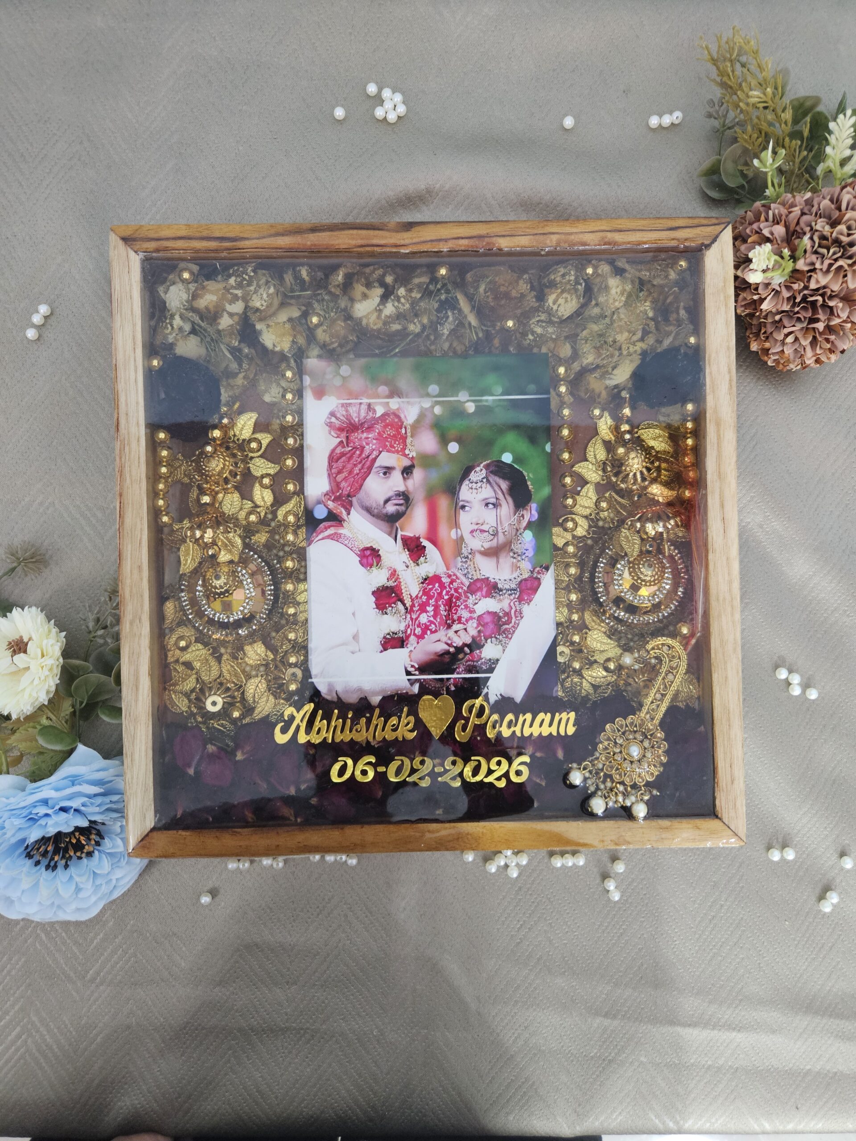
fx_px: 758
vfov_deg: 73.9
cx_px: 428
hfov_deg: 58.9
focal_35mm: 23
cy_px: 570
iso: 640
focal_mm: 5.4
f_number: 1.8
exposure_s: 1/100
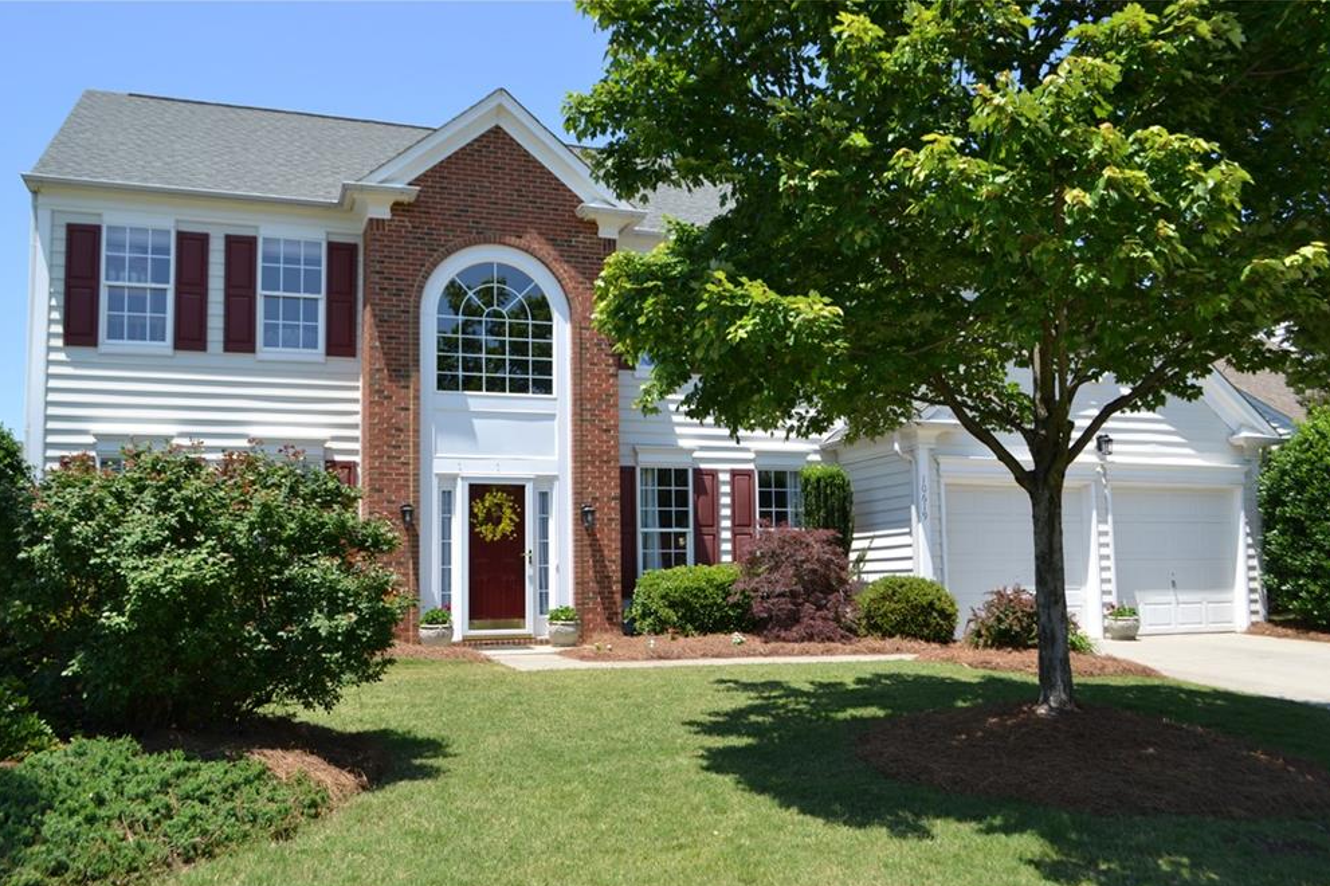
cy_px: 456
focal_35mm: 31
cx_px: 662
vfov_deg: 42.3
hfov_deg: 60.3
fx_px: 1145
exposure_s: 1/200
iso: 100
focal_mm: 20
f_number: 7.1
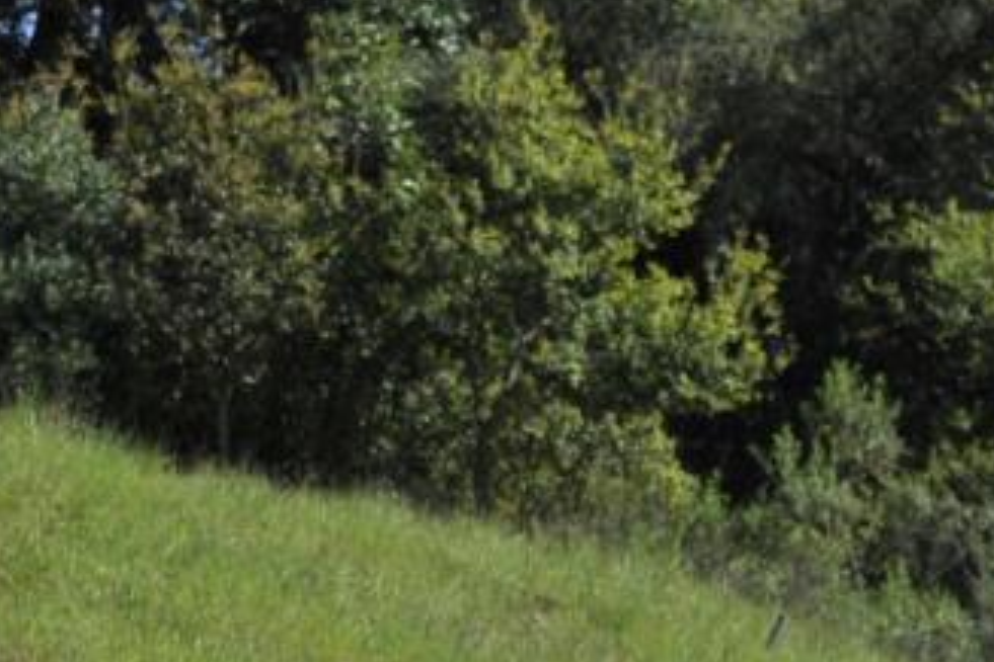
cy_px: 920
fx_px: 8862
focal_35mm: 321
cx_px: 1222
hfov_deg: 6.4
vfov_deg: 4.3
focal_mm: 70
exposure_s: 1/8000
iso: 2500
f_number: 6.7
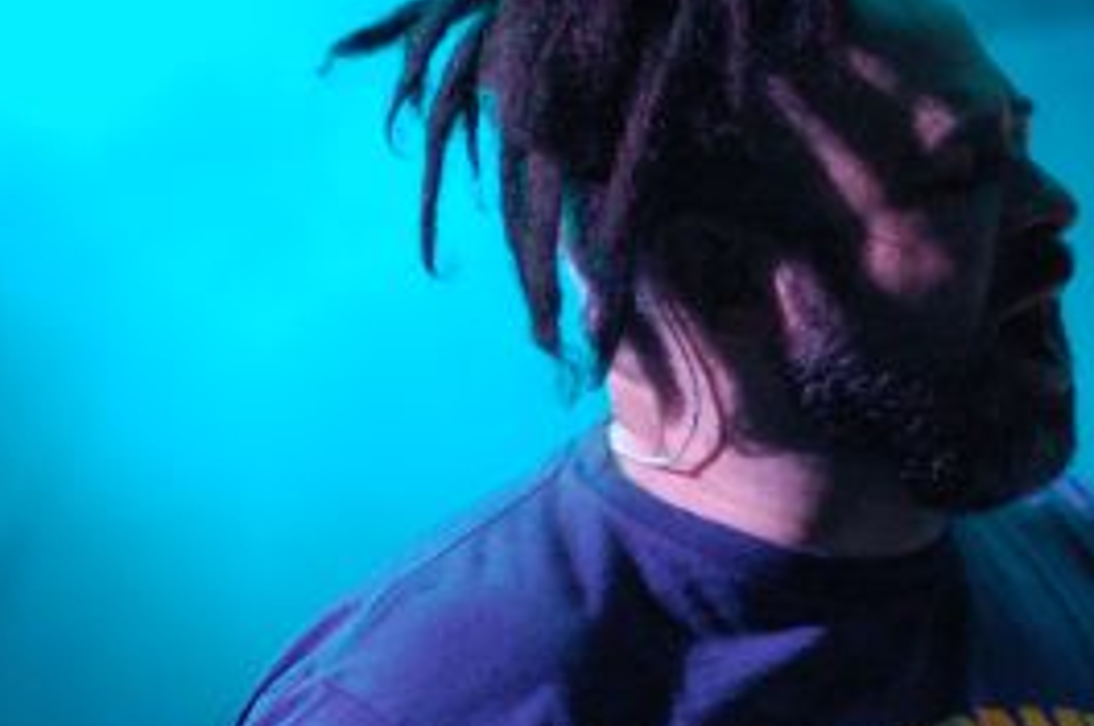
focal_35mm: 238
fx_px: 7224
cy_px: 520
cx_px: 950
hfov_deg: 8.6
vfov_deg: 5.8
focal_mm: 70
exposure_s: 1/100
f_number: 4
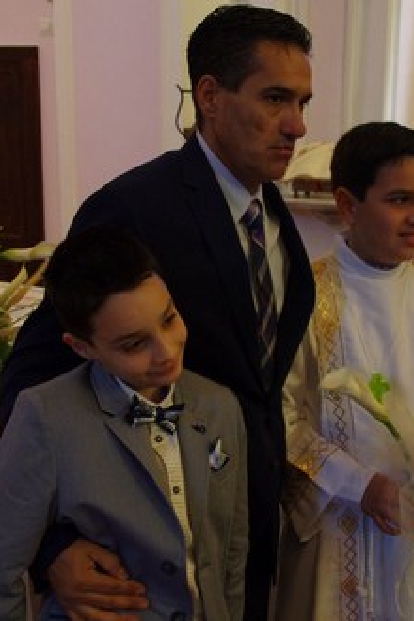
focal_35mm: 59
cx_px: 226
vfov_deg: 33.9
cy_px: 311
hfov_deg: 23.0
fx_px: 1018
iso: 1600
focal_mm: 26
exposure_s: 1/60
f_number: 5
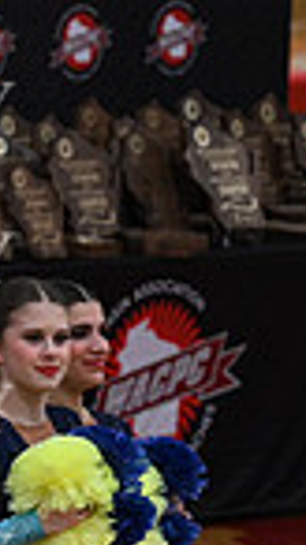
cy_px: 483
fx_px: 10831
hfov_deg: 1.6
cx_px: -526
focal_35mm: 750
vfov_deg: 2.9
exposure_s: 1/400
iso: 4000
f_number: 4
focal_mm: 180
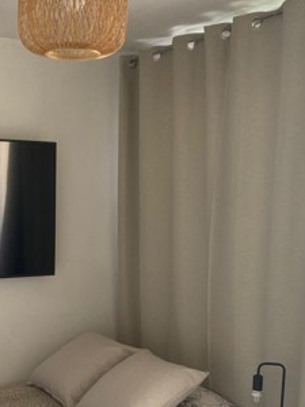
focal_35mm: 52
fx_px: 611
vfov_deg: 35.8
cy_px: 317
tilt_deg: -10.0
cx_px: 104
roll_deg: -0.4
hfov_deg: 27.9
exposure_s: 1/121
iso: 100
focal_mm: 4.25
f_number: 1.8
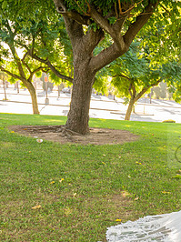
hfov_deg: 23.9
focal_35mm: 55
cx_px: 223
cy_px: 163
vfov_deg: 34.6
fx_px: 384
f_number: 3.5
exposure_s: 1/200
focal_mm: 24
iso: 200
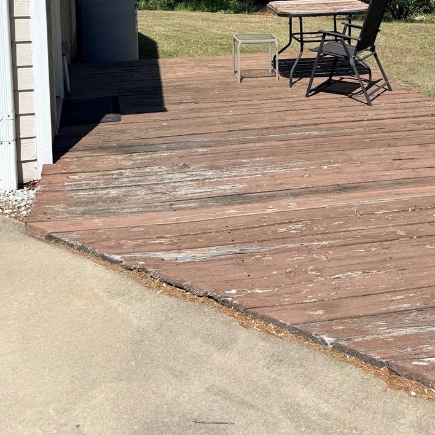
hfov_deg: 36.4
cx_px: 289
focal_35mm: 46
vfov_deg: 34.1
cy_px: 17
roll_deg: -0.2
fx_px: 654
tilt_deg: -7.3
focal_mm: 6.76
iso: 80
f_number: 1.78
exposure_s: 1/4975
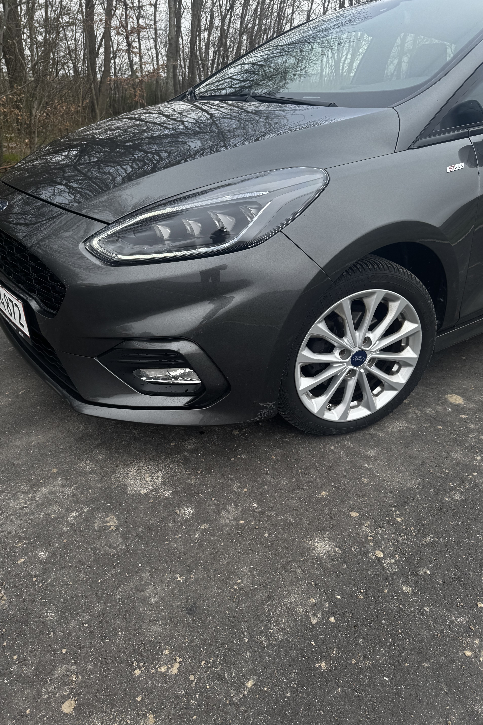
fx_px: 503
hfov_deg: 51.3
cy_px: 362
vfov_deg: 71.5
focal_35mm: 25
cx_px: 236
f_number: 1.78
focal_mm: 6.76
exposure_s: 1/1285
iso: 80
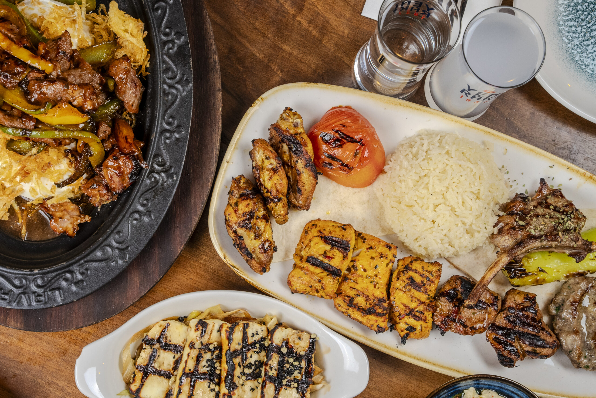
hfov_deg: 34.7
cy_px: 199
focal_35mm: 58
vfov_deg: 23.6
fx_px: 952
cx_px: 298
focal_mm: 57.5
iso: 2500
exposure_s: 1/100
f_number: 10
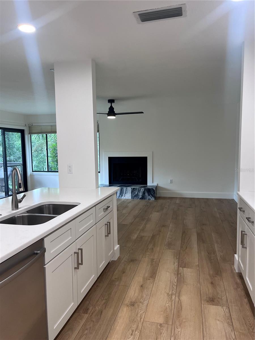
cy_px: 170
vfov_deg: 67.3
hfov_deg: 53.1
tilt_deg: -4.9
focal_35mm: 26
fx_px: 255
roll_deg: +1.6
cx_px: 128
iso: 100
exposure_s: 1/120
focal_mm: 5.1
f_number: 1.6
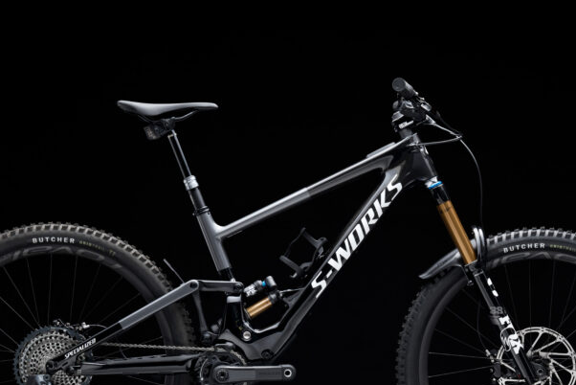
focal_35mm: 102
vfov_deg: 13.4
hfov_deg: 20.0
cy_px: 280
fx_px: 1633
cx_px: 299
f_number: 9
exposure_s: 1/125
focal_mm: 60
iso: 160
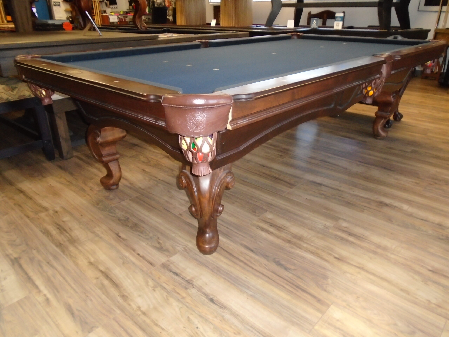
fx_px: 337
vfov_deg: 53.1
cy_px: 168
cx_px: 224
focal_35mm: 26
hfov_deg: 67.3
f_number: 3.2
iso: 400
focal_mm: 4.6
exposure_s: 1/30
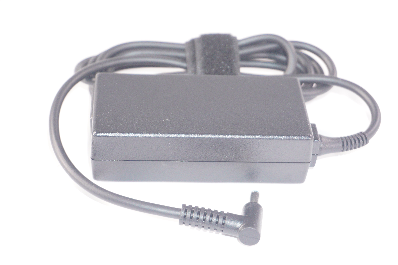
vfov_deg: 19.7
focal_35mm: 69
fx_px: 762
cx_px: 199
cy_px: 132
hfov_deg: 29.3
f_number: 5.6
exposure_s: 1/160
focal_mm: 46
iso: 800
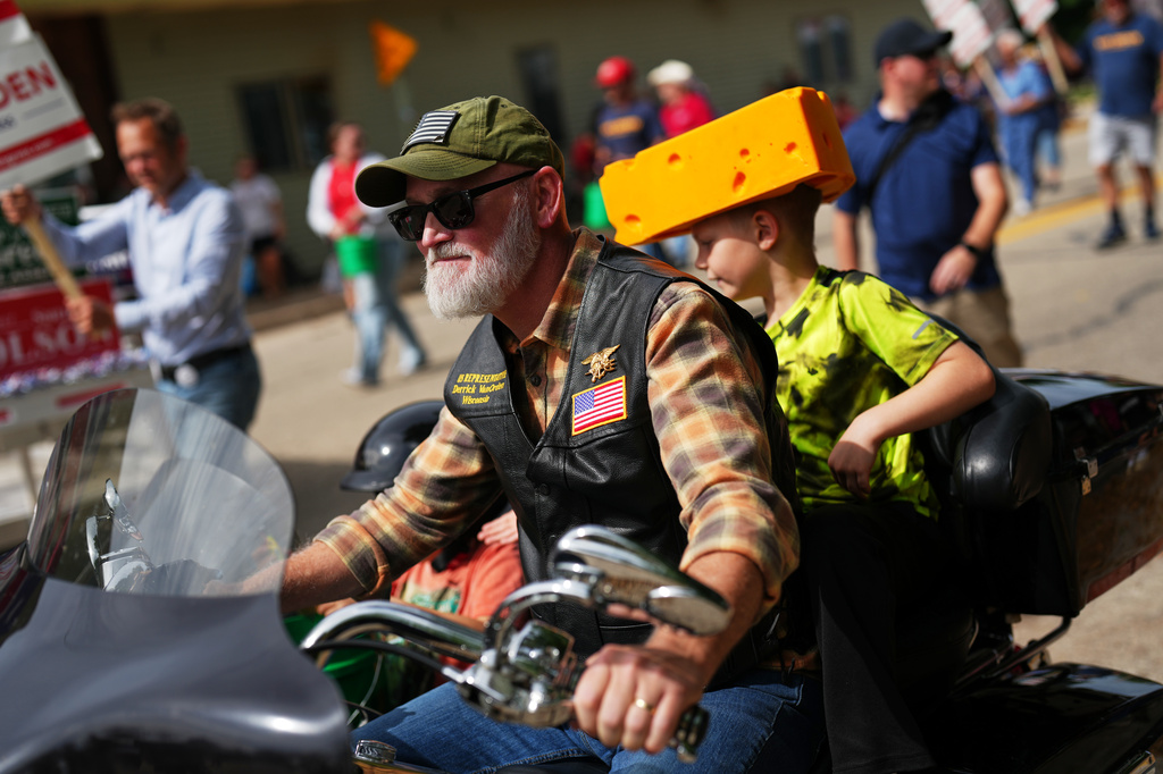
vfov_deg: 27.0
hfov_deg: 39.6
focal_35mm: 50
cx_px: 582
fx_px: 1615
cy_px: 387
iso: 50
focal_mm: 50
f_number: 2
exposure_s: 1/2500
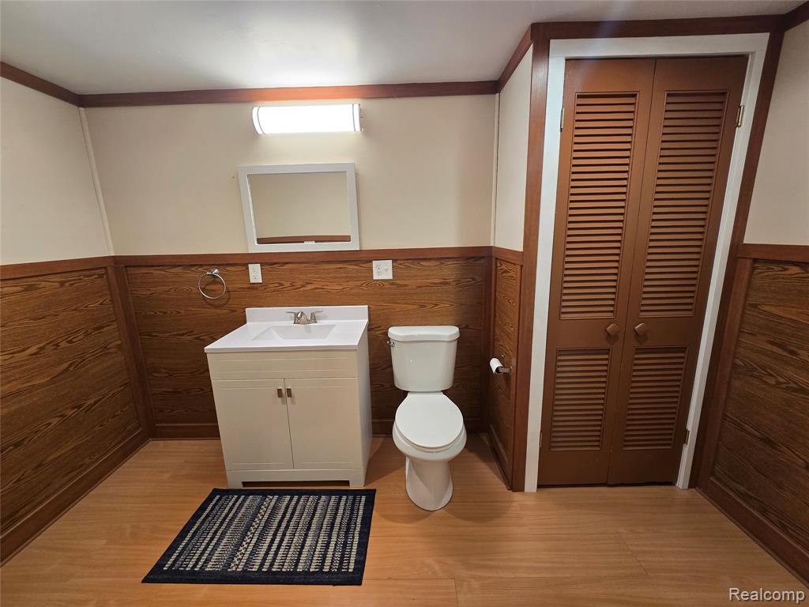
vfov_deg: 89.9
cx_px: 404
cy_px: 304
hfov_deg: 106.2
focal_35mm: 13
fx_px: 304
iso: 160
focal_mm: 2.2
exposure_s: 1/60
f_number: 2.2
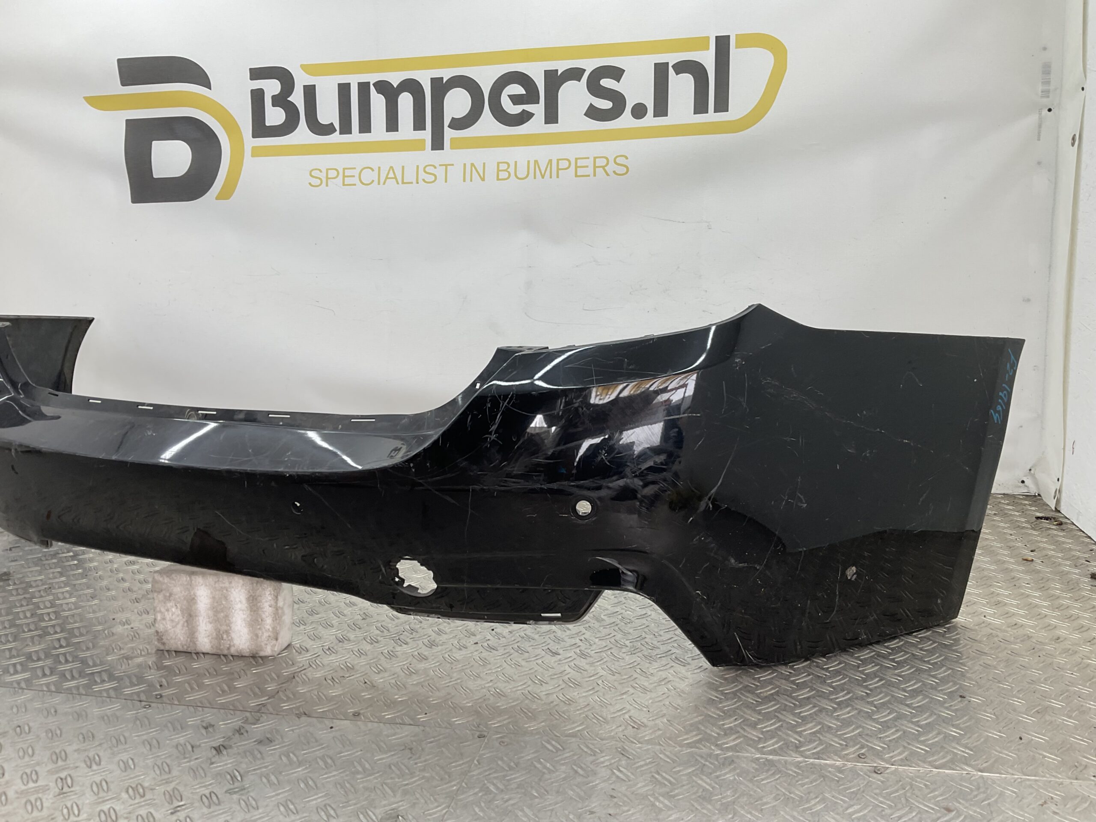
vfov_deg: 48.2
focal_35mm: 29
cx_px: 548
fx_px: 918
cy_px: 411
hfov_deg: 61.7
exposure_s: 1/101
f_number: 1.8
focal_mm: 3
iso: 16
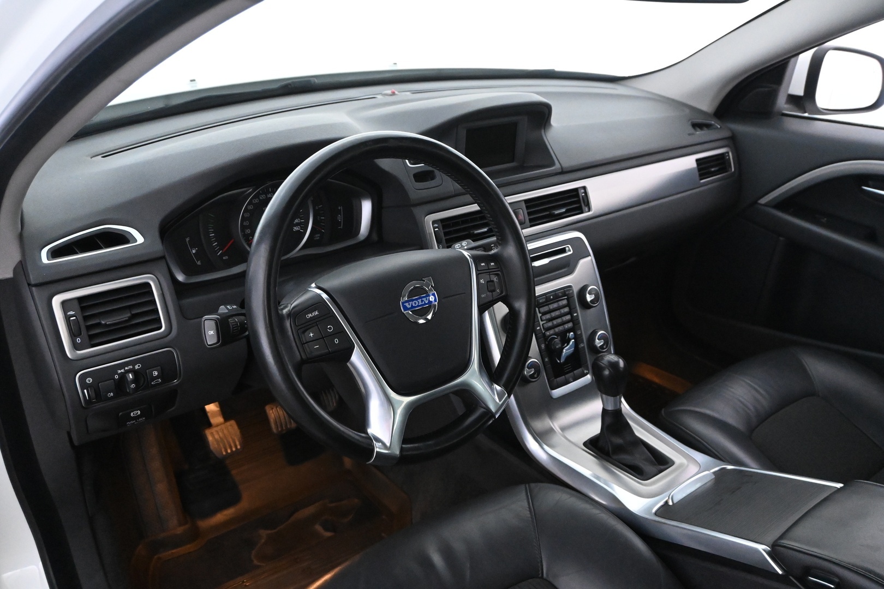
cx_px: 442
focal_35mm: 31
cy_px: 294
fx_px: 755
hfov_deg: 60.7
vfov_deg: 42.6
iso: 6400
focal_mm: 20.5
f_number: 4.5
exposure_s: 1/50
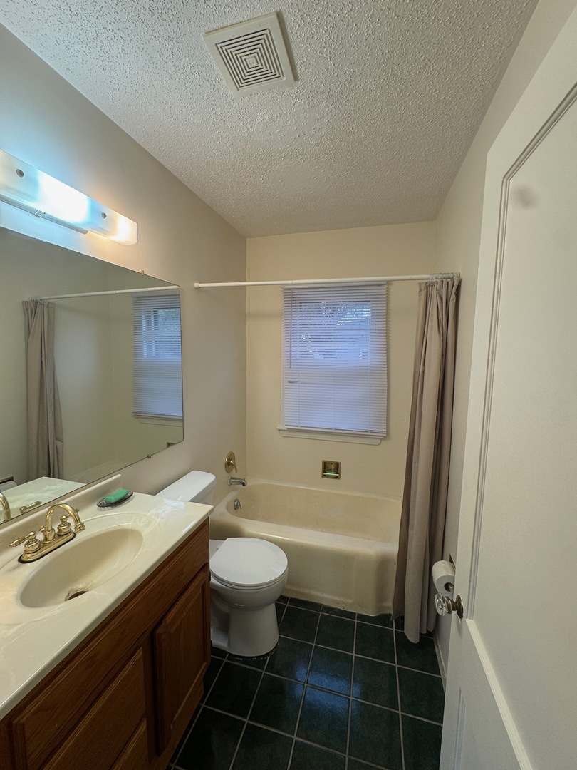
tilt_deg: -6.4
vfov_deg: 102.1
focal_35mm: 14
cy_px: 385
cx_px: 288
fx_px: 311
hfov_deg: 85.7
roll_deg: -0.2
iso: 125
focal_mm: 2.22
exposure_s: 1/120
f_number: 2.2
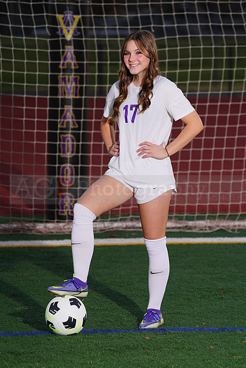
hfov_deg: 6.5
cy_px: 184
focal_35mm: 212
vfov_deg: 9.7
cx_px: 123
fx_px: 2172
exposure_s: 1/200
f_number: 5.6
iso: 320
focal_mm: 212
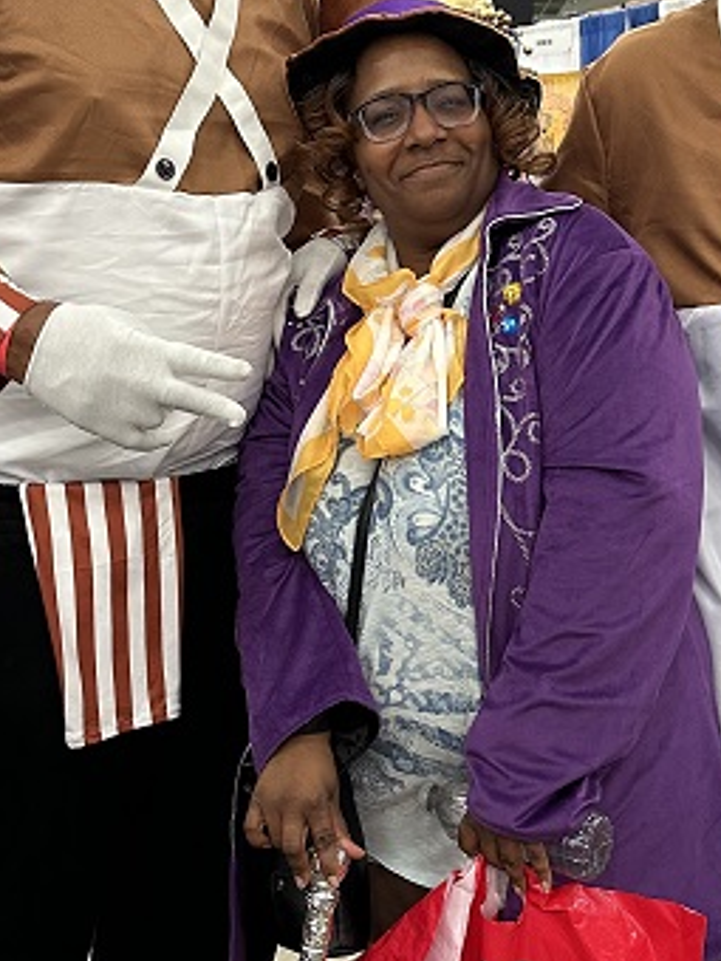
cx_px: 397
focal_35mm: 57
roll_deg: -2.0
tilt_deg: -12.2
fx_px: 1583
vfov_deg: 33.8
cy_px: 519
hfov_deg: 25.6
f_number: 1.78
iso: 250
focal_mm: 6.86
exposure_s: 1/60
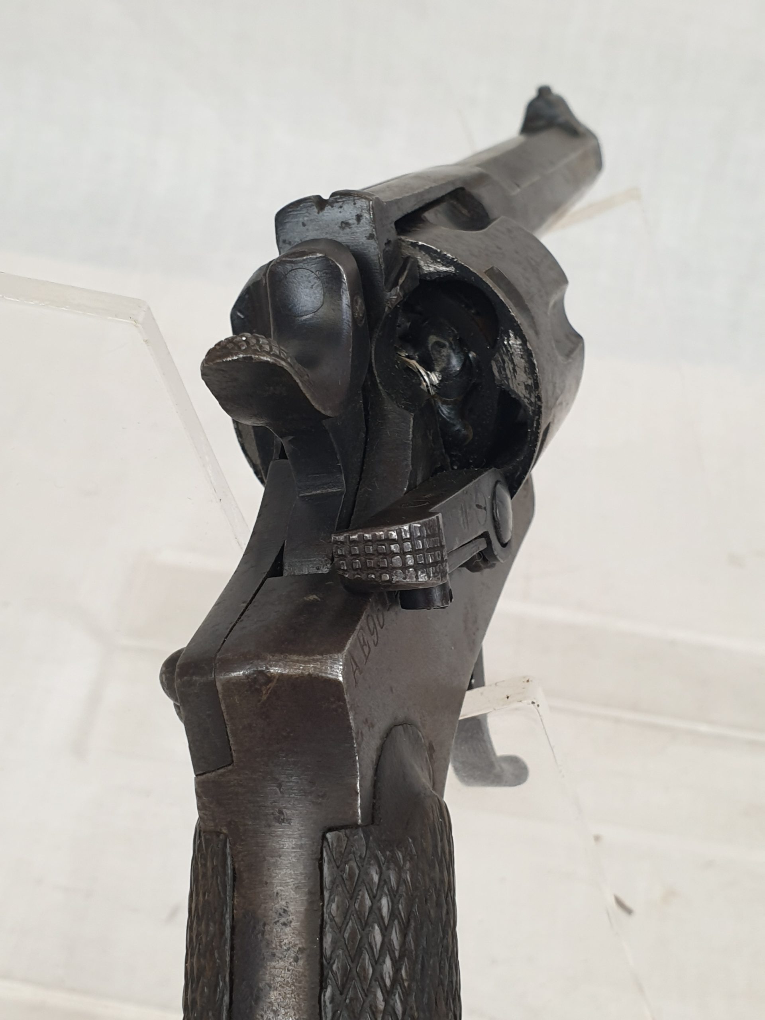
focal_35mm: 26
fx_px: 766
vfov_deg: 67.3
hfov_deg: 53.1
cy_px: 510
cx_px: 382
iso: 80
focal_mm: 4.3
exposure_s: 1/50
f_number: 2.4
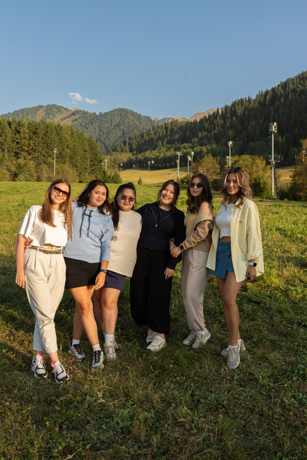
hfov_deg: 37.9
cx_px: 154
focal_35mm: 35
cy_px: 230
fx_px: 448
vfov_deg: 54.4
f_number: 8
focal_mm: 35
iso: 160
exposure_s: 1/125
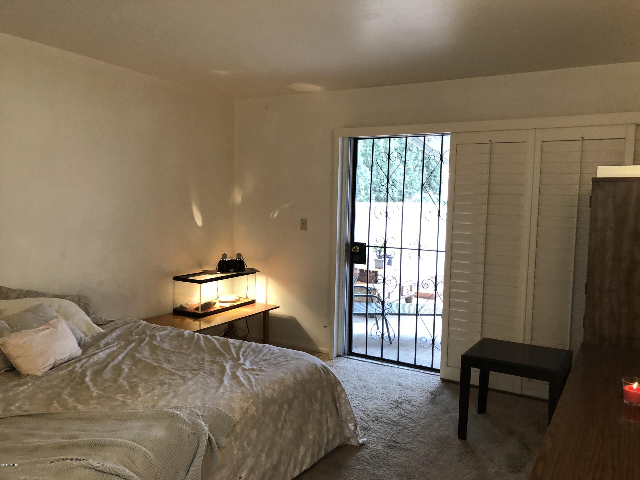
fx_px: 518
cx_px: 320
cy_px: 240
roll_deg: -0.8
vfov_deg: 49.7
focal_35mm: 28
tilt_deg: -5.5
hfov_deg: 63.4
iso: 50
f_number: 1.8
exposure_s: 1/15
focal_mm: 3.99
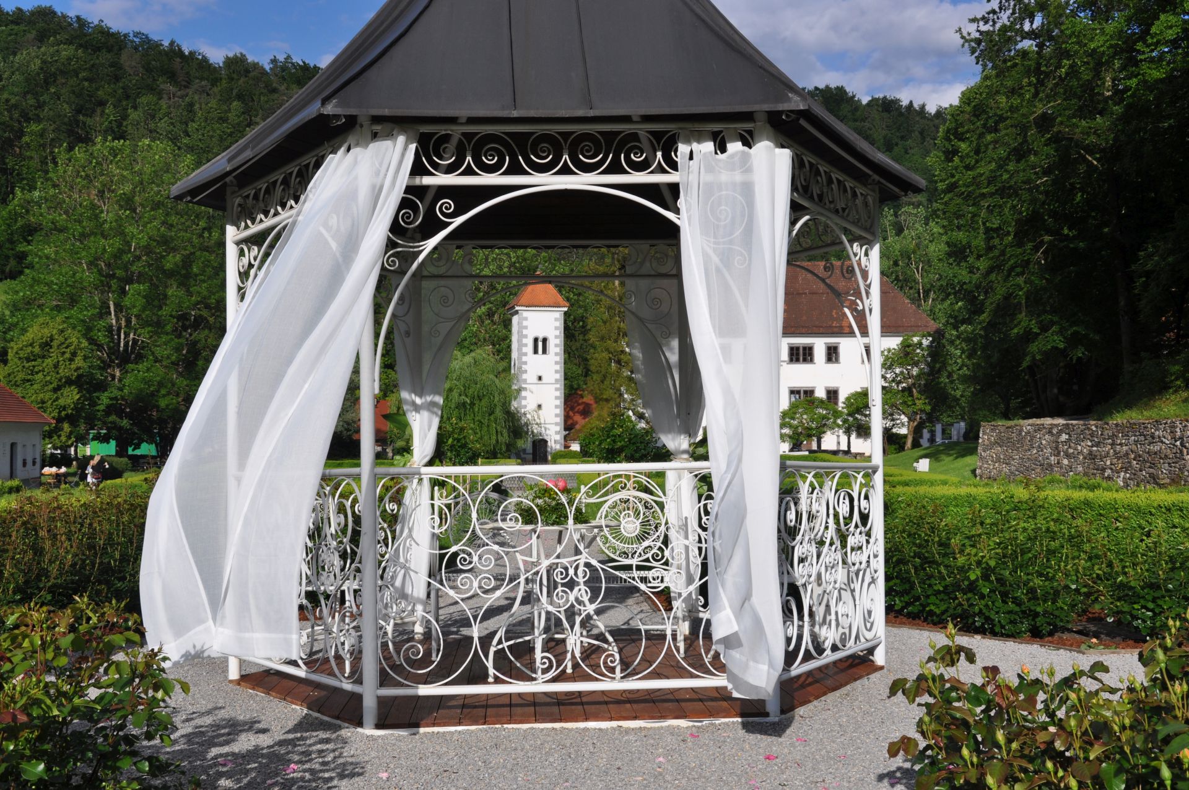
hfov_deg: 46.5
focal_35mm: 42
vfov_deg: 31.8
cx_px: 594
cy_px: 395
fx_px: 1385
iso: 200
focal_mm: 28
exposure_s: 1/400
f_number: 10
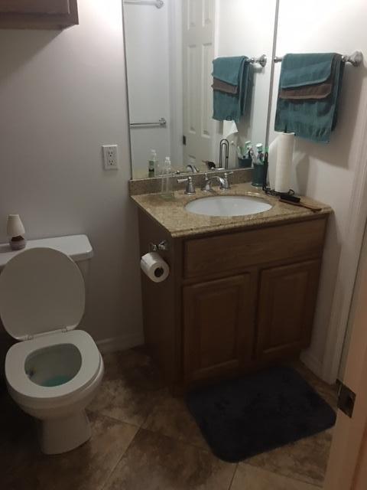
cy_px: 245
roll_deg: -1.7
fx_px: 410
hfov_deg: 48.2
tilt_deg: -21.5
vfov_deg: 61.7
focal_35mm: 29
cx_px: 184
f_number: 2.2
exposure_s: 1/4
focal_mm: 4.15
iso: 80
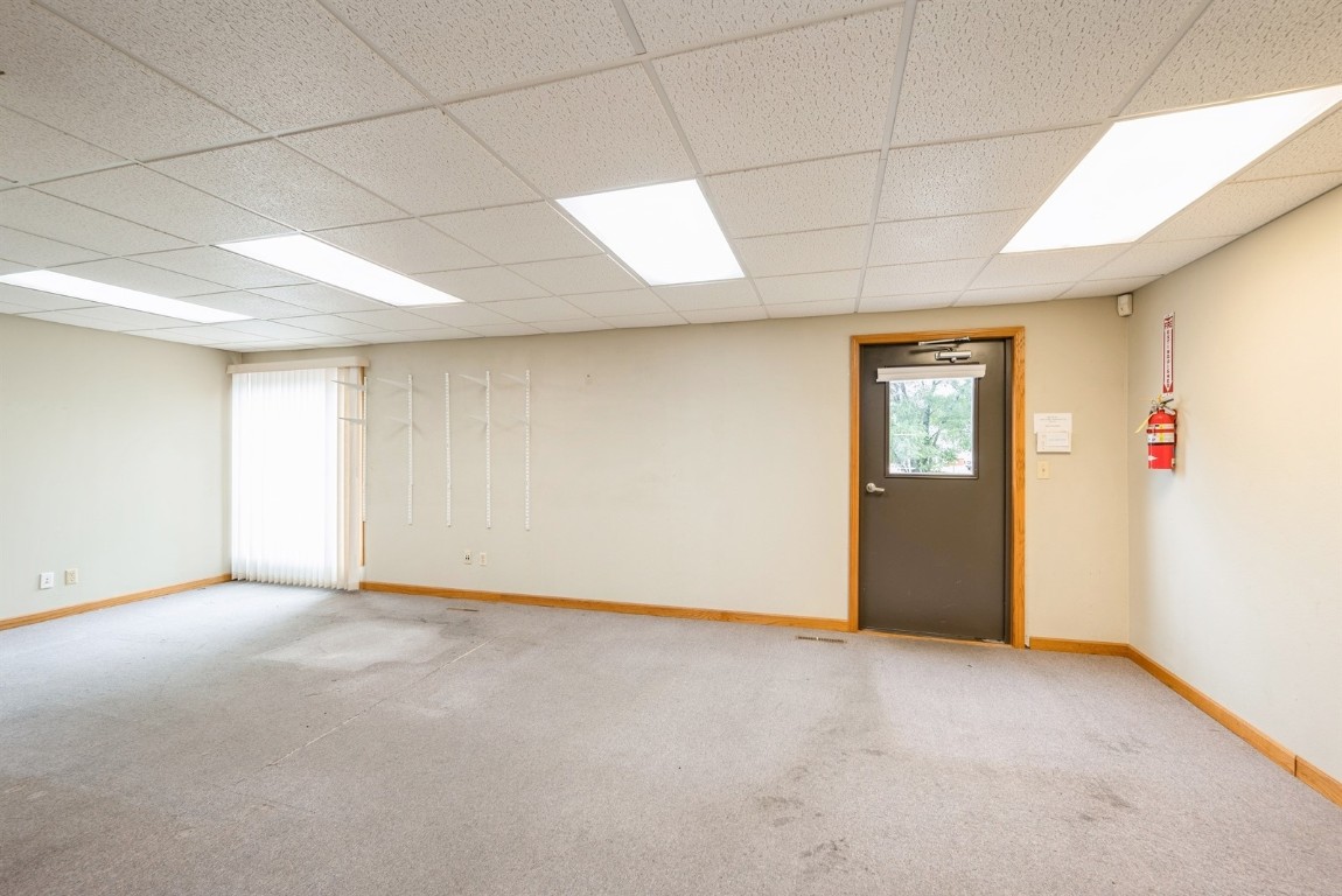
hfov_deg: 100.4
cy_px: 448
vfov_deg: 77.4
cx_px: 671
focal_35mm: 15
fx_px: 559
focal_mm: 15
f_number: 8
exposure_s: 1/3
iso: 200
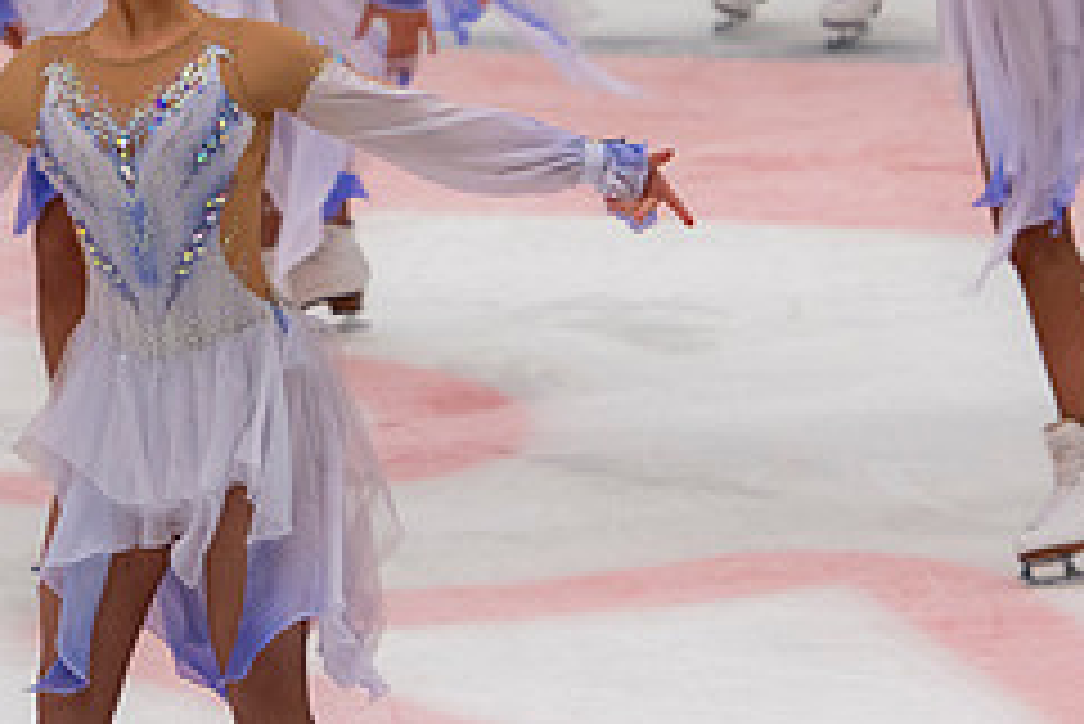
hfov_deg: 4.1
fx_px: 15215
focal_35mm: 505
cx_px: 76
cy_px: 70
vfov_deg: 2.7
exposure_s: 1/400
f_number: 3.5
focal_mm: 140
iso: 560
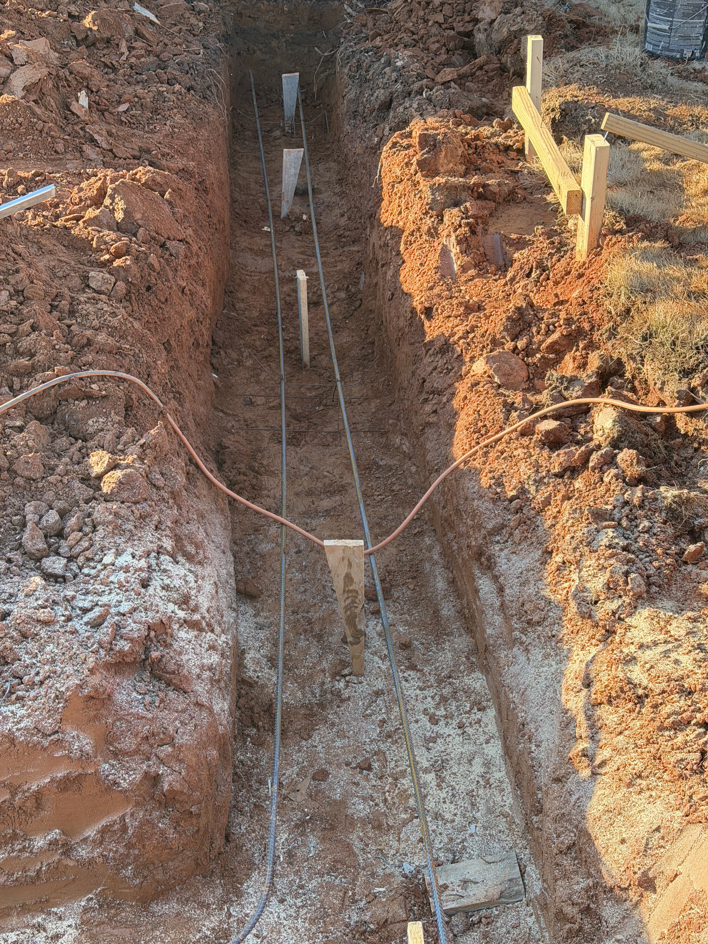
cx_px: 354
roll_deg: +1.4
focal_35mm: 48
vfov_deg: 39.7
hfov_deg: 30.3
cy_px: 472
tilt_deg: -30.1
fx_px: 1309
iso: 80
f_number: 1.78
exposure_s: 1/466
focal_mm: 6.76
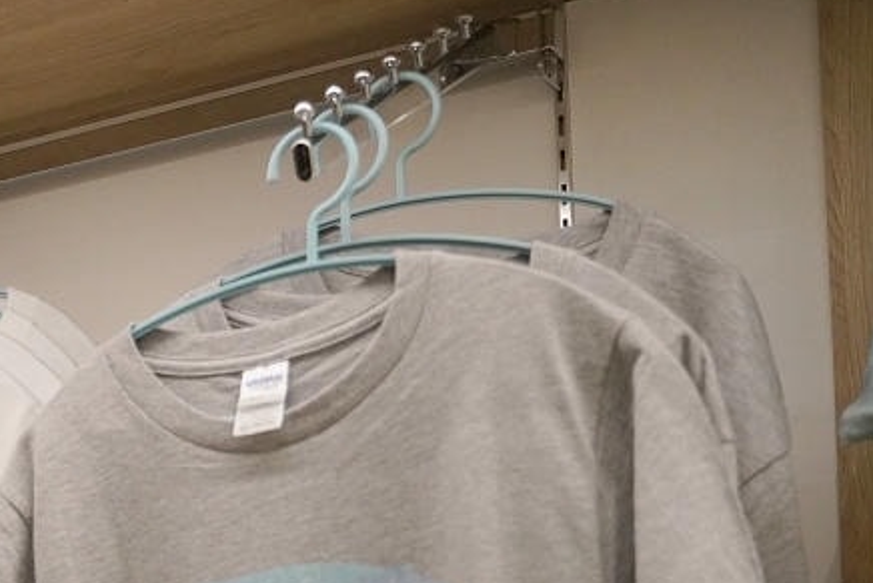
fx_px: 1868
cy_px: 723
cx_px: -320
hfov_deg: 22.8
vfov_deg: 16.9
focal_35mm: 77
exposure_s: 1/160
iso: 2000
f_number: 2.8
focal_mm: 28
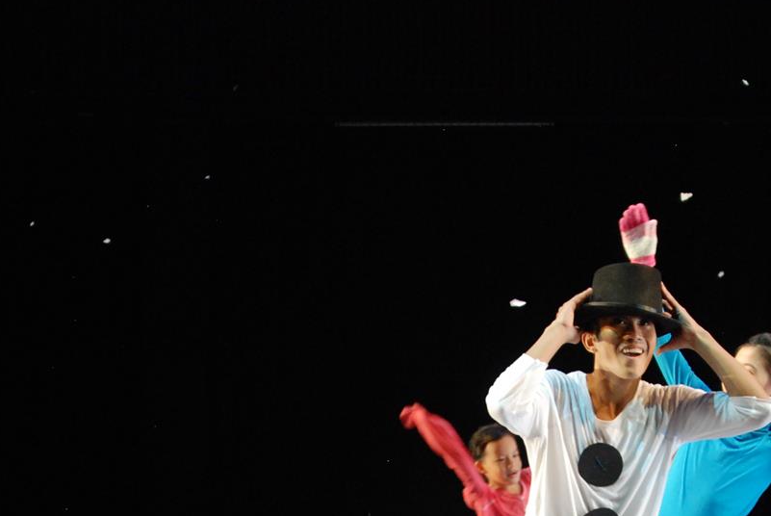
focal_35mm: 87
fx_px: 1865
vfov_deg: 15.3
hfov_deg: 23.2
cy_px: 566
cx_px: 532
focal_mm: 24
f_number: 2.8
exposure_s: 1/125
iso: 800
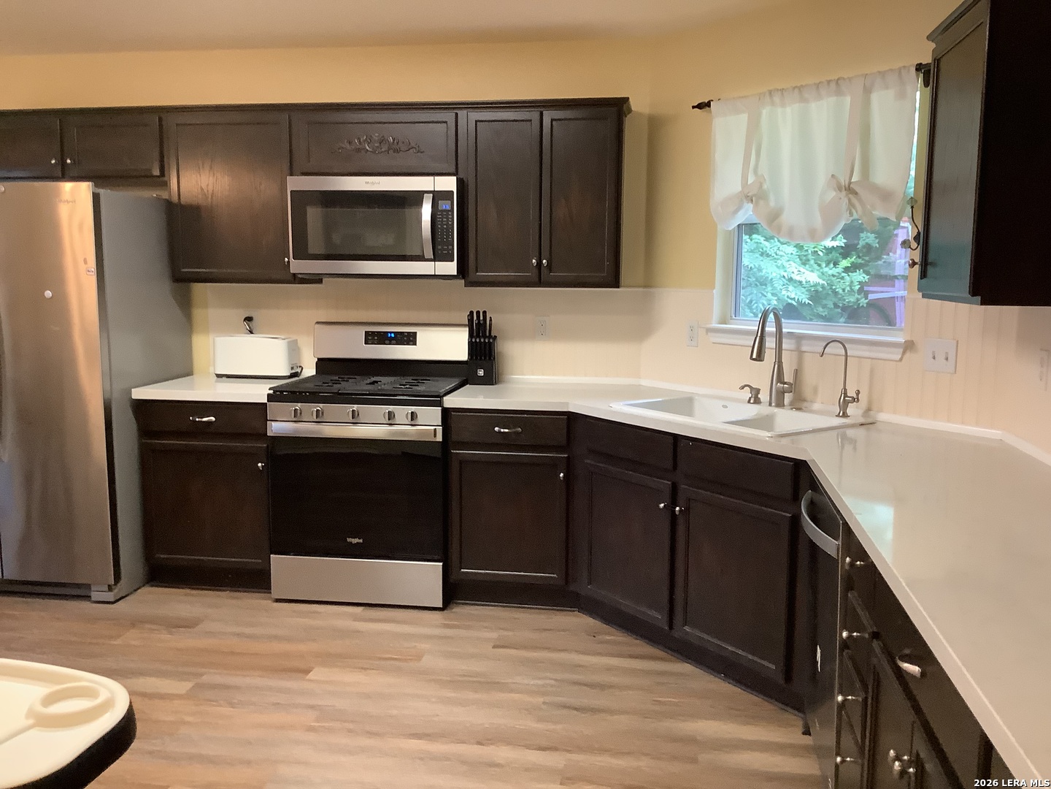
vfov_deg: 45.4
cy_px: 394
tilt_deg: -7.8
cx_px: 526
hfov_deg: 58.4
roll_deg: -0.1
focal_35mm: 31
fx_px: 941
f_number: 2.4
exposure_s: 1/60
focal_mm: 3.3
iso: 250
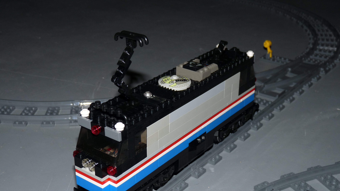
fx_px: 460
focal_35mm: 51
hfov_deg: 40.6
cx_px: 167
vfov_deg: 23.5
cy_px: 109
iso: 100
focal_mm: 8.2
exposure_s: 1/125
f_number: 3.2
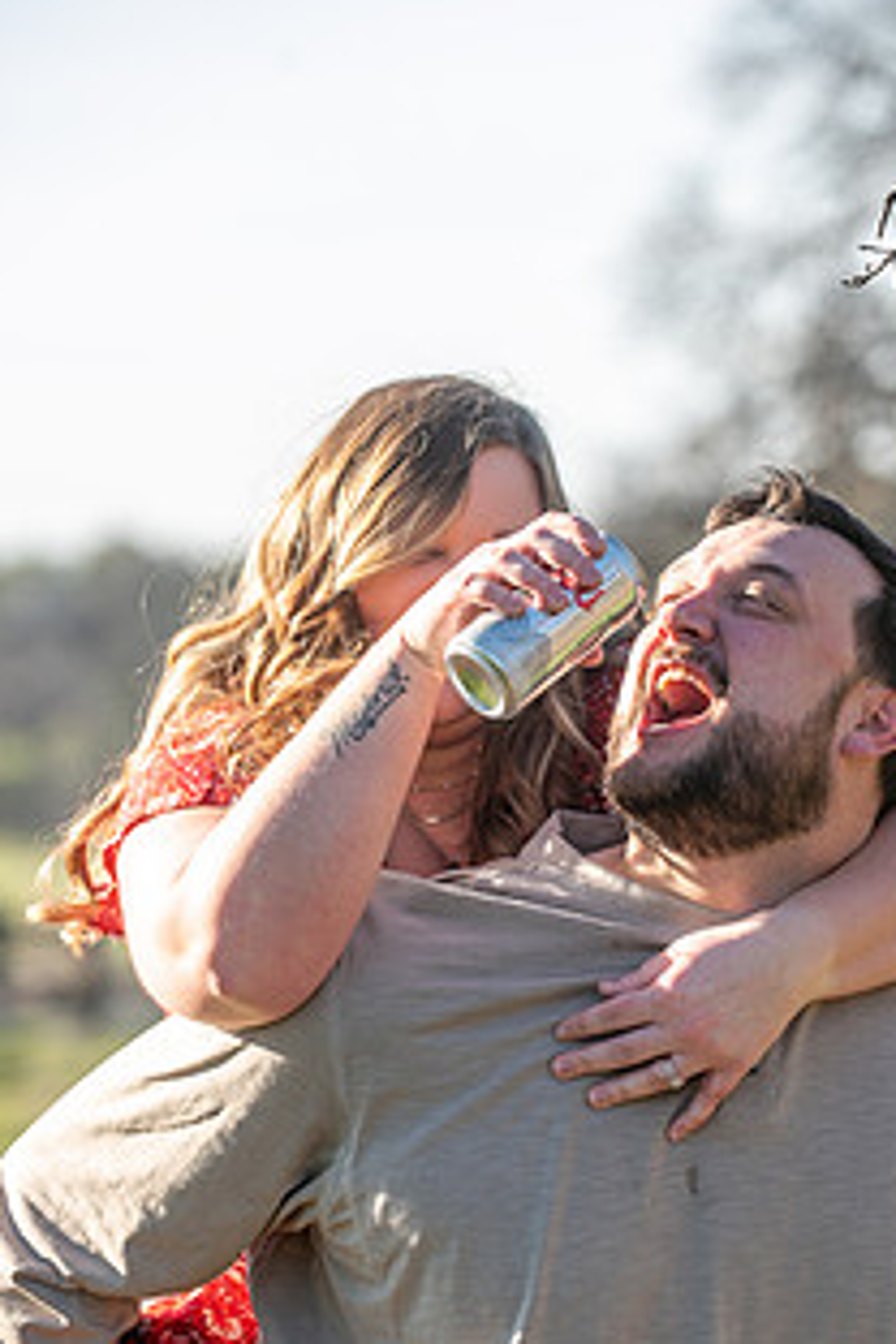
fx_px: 7541
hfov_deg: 6.8
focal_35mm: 202
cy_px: 818
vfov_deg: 10.2
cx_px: 573
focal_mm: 140
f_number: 4
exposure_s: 1/250
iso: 50
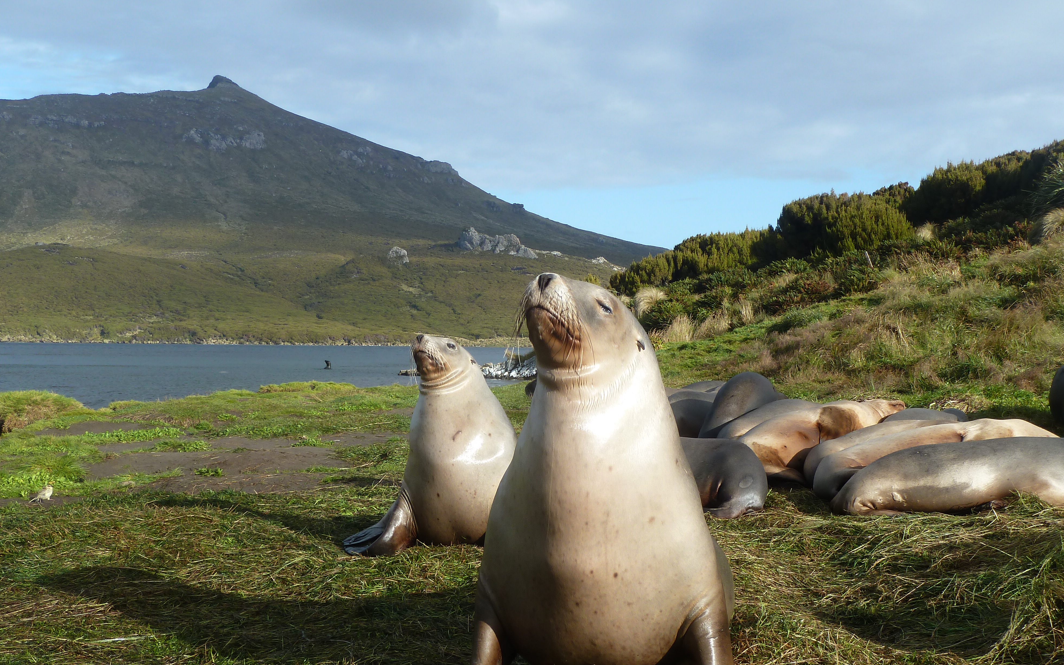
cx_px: 536
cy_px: 402
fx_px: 1247
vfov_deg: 29.8
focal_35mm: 43
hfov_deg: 46.2
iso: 80
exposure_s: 1/400
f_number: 4
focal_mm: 6.5
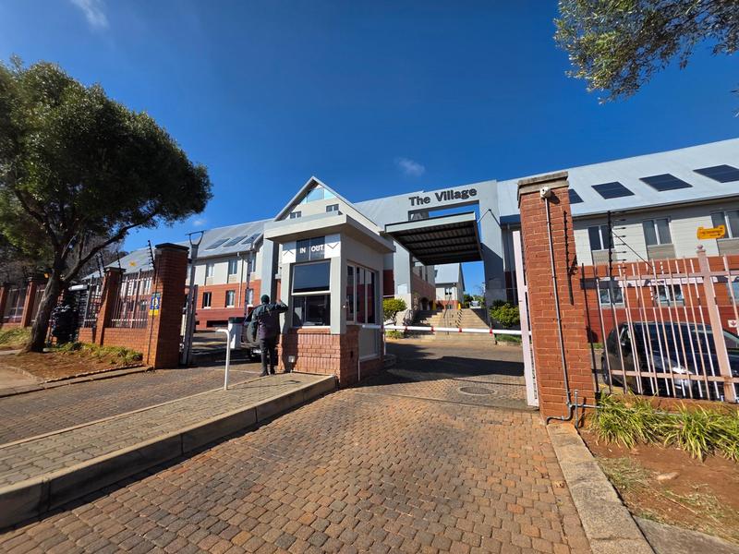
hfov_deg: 106.2
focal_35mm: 13
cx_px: 370
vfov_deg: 89.9
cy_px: 277
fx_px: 278
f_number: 1.9
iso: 40
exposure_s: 1/2210
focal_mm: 2.2
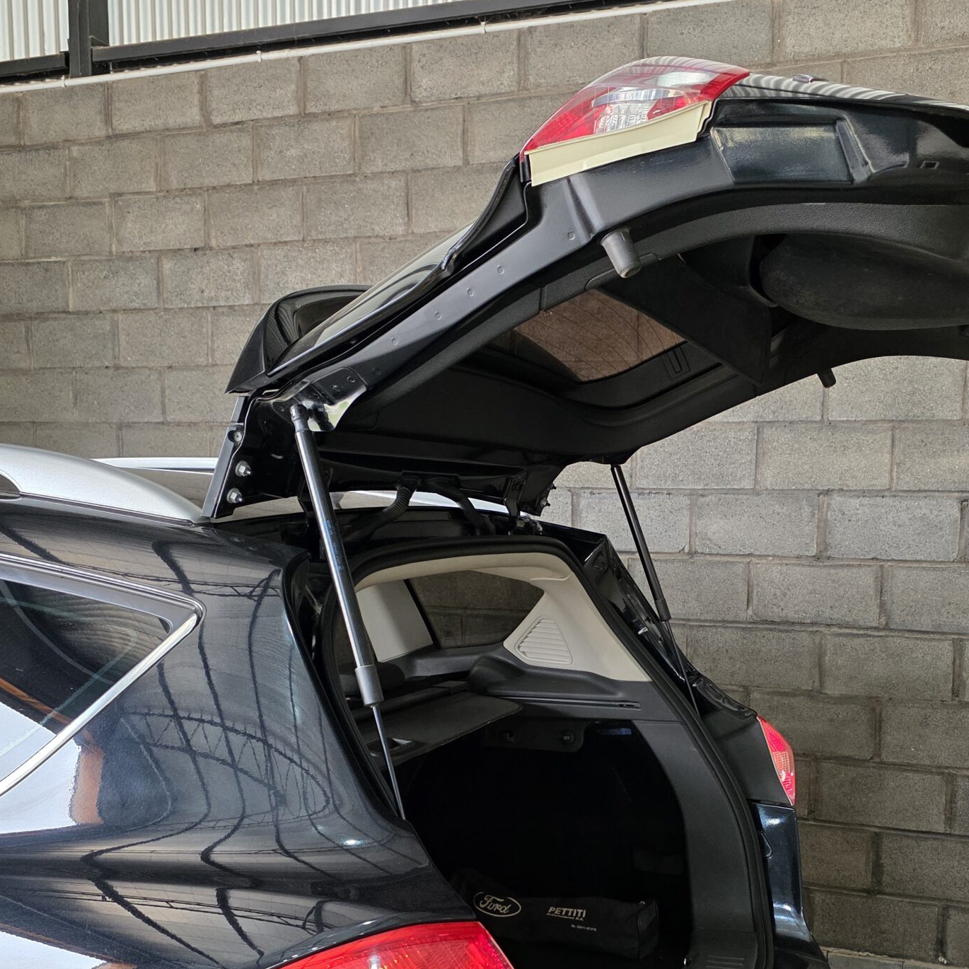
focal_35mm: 38
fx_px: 1203
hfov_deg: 43.6
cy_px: 649
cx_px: 585
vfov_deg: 43.2
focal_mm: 6.3
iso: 200
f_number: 1.7
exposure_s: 1/100
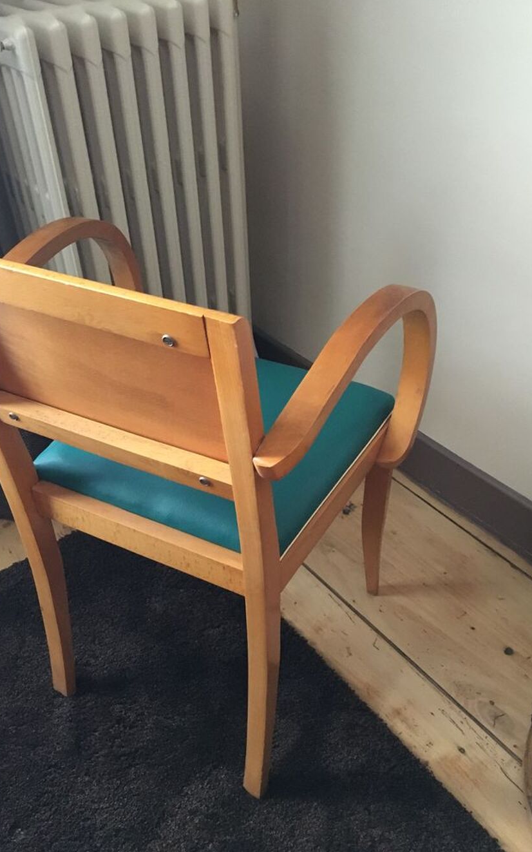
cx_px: 261
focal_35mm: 31
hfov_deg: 40.6
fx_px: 719
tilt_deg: -39.5
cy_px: 426
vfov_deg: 61.2
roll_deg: +1.3
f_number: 2.2
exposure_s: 1/17
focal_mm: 4.15
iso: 320
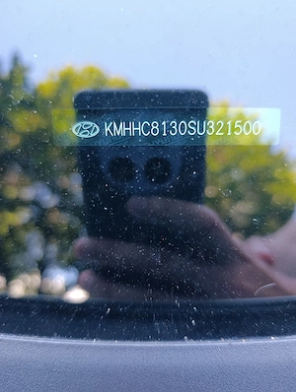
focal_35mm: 23
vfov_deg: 73.8
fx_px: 261
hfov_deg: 59.0
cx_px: 148
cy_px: 196
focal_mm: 6.11
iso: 1091
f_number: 1.65
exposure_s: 1/100
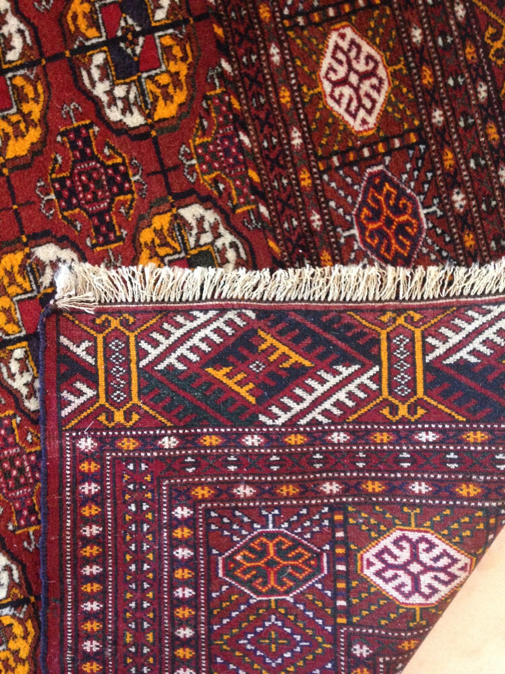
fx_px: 642
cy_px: 337
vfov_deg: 55.4
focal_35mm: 33
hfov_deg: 42.9
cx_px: 252
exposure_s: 1/20
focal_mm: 4.12
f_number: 2.4
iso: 320
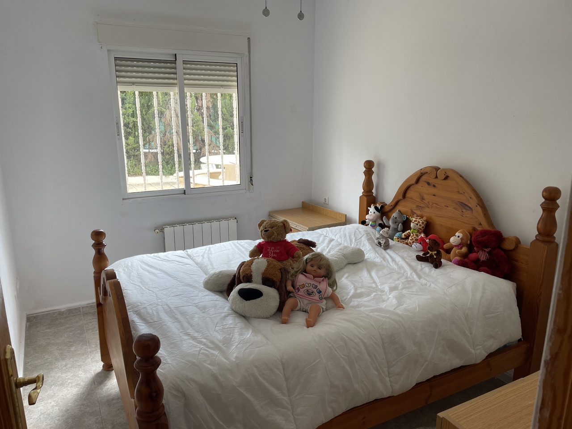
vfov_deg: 53.1
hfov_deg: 67.3
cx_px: 286
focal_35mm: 26
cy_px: 214
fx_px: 430
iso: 40
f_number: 1.6
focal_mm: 4.2
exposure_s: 1/121
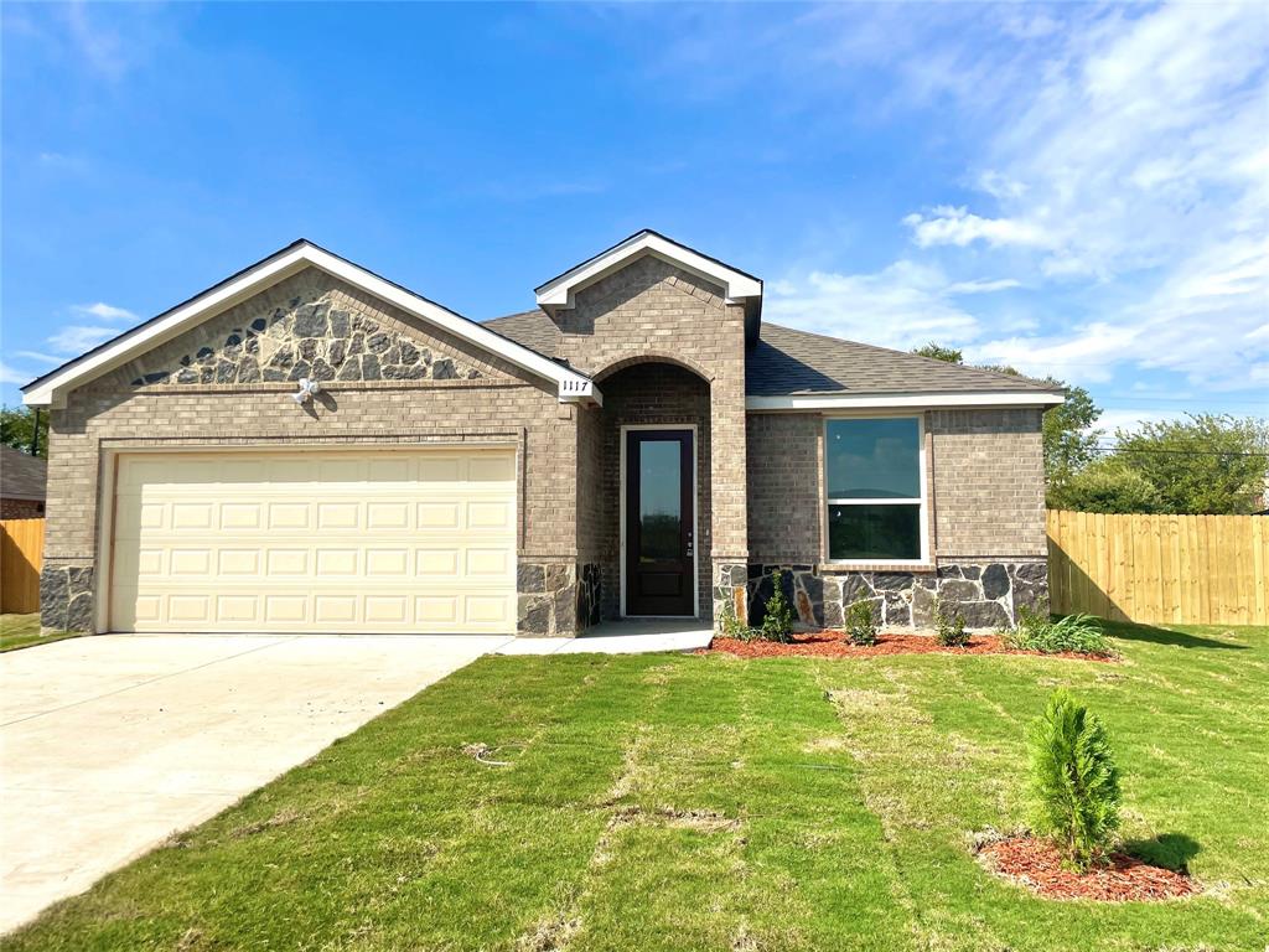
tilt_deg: +4.2
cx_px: 634
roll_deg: +0.1
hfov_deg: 67.3
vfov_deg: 53.1
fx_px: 953
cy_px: 476
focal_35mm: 26
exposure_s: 1/5556
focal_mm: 4.2
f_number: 1.6
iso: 32
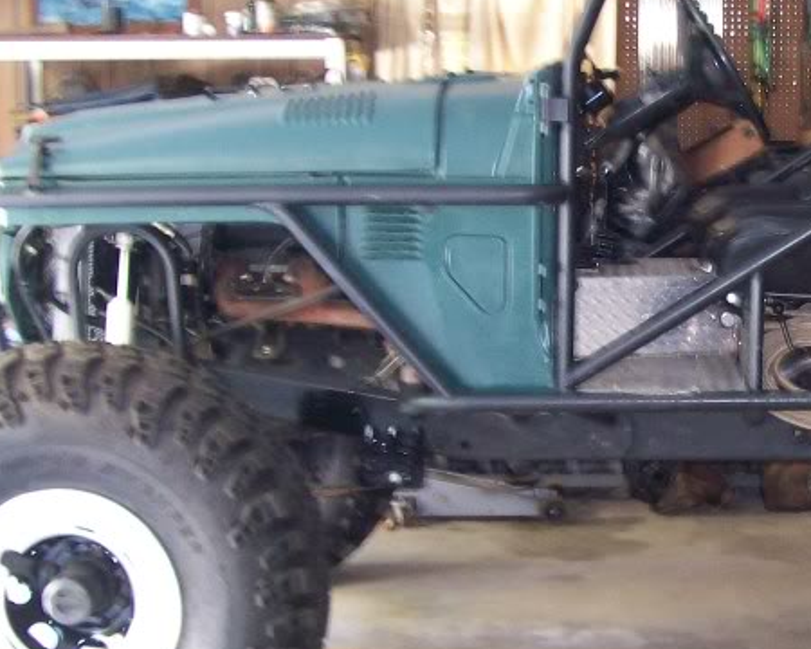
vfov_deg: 19.2
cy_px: 388
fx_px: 1920
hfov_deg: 23.3
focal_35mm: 80
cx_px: 706
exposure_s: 1/4.26
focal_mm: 6
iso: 140
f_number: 2.7
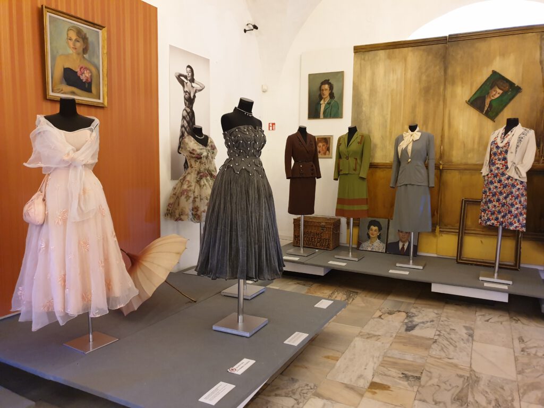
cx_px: 272
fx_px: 409
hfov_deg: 67.3
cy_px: 204
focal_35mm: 26
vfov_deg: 53.1
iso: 400
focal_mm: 4.3
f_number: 1.5
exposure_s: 1/50
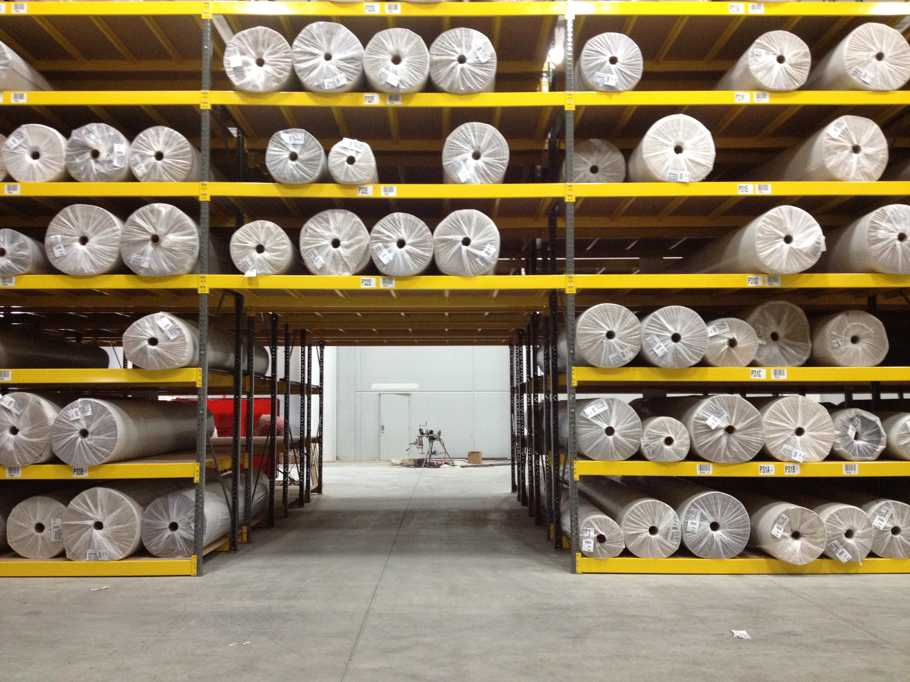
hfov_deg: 52.6
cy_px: 341
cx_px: 455
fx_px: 920
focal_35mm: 35
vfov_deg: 40.7
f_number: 2.4
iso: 250
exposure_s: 1/20
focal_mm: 4.28
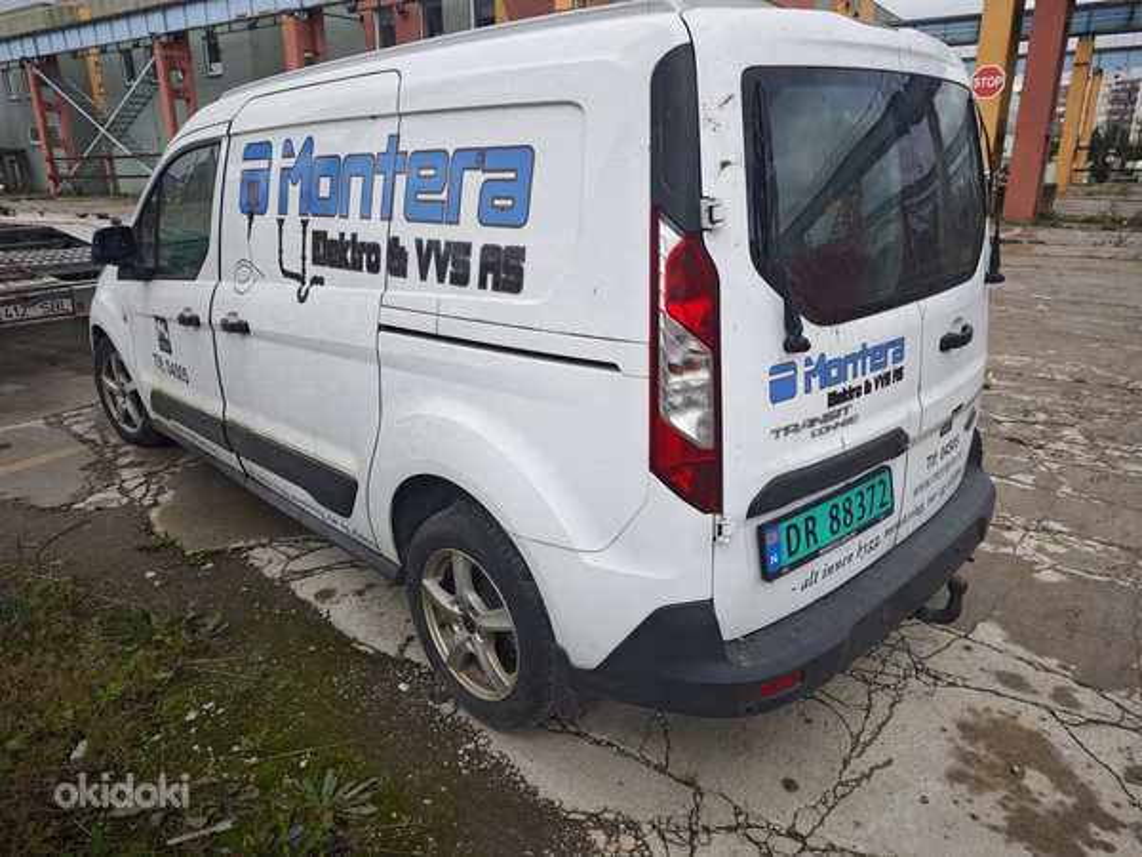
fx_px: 759
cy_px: 428
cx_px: 571
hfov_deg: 73.9
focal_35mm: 23
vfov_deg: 58.9
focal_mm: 6.55
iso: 50
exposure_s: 1/847
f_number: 1.6
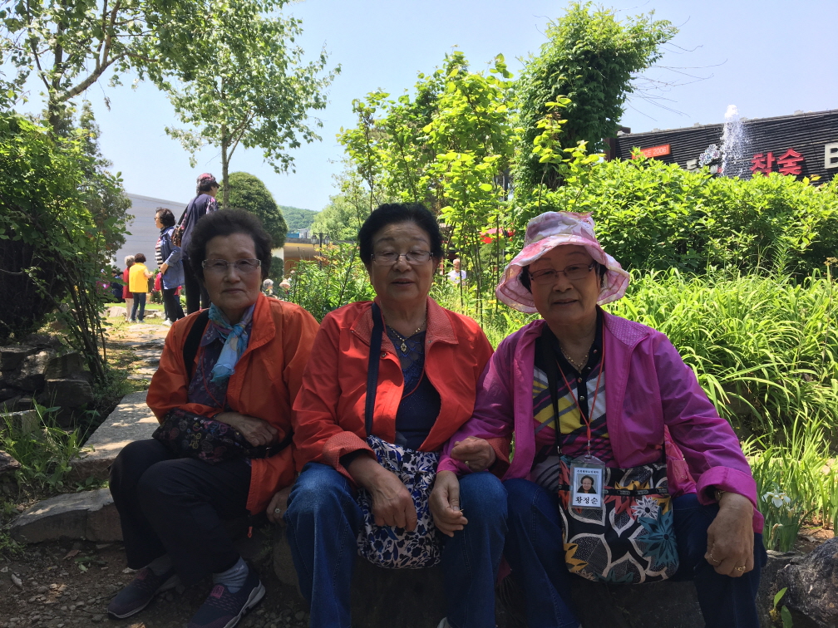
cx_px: 419
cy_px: 314
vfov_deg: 48.2
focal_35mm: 29
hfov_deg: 61.7
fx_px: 702
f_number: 2.2
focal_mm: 4.15
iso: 25
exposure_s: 1/538
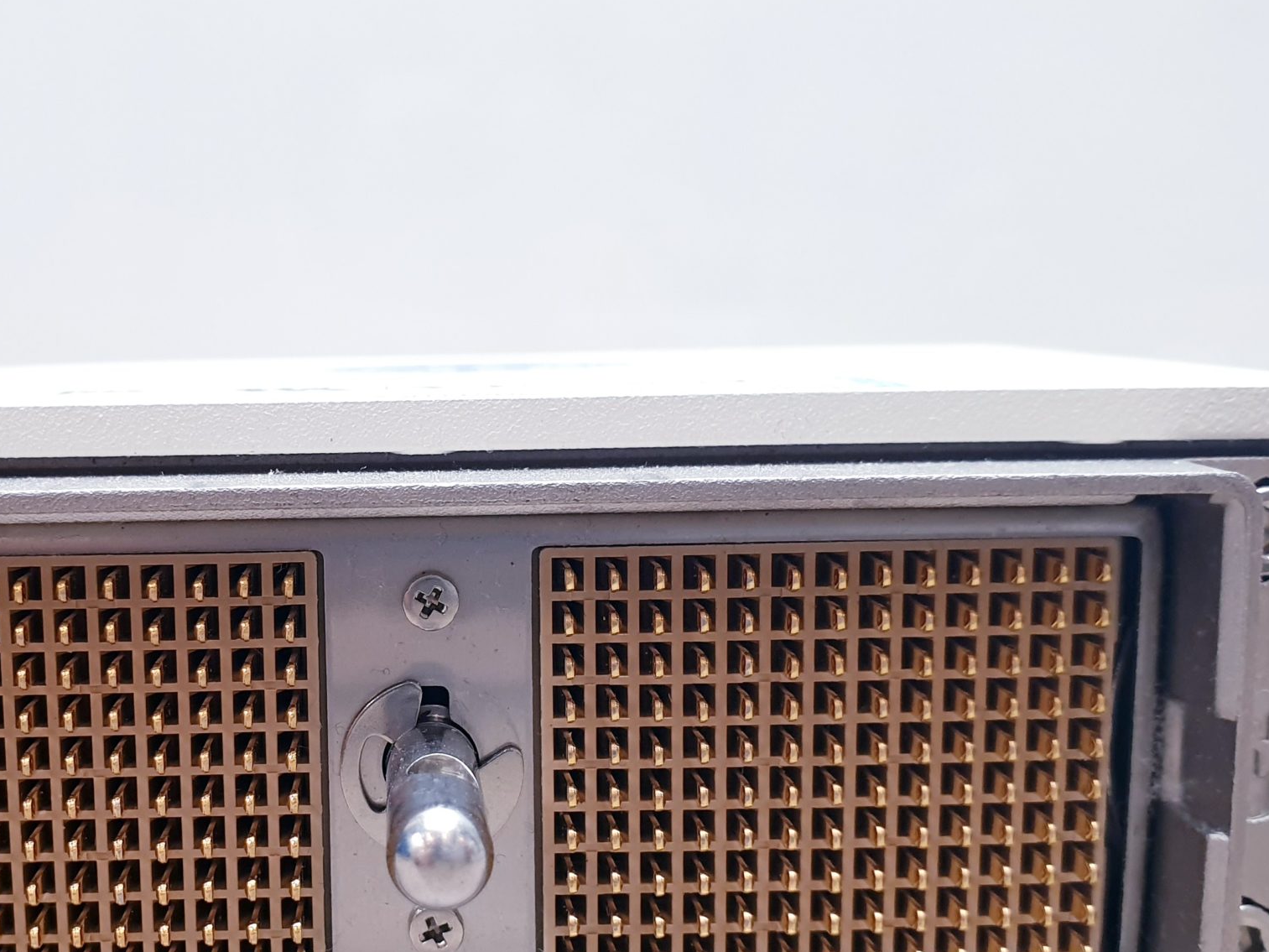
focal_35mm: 44
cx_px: 405
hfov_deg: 42.3
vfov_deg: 32.8
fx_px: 1613
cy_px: 554
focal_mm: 4.3
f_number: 2.4
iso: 125
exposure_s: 1/50
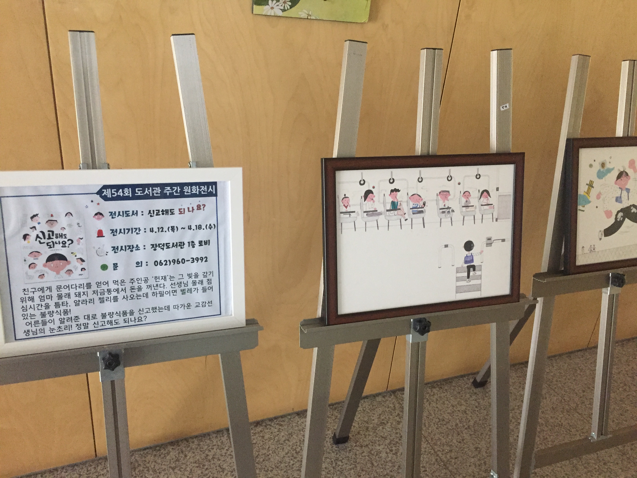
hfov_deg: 61.7
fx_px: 534
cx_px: 318
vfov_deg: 48.2
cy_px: 239
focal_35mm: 29
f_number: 2.2
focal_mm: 4.15
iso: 250
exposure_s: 1/30
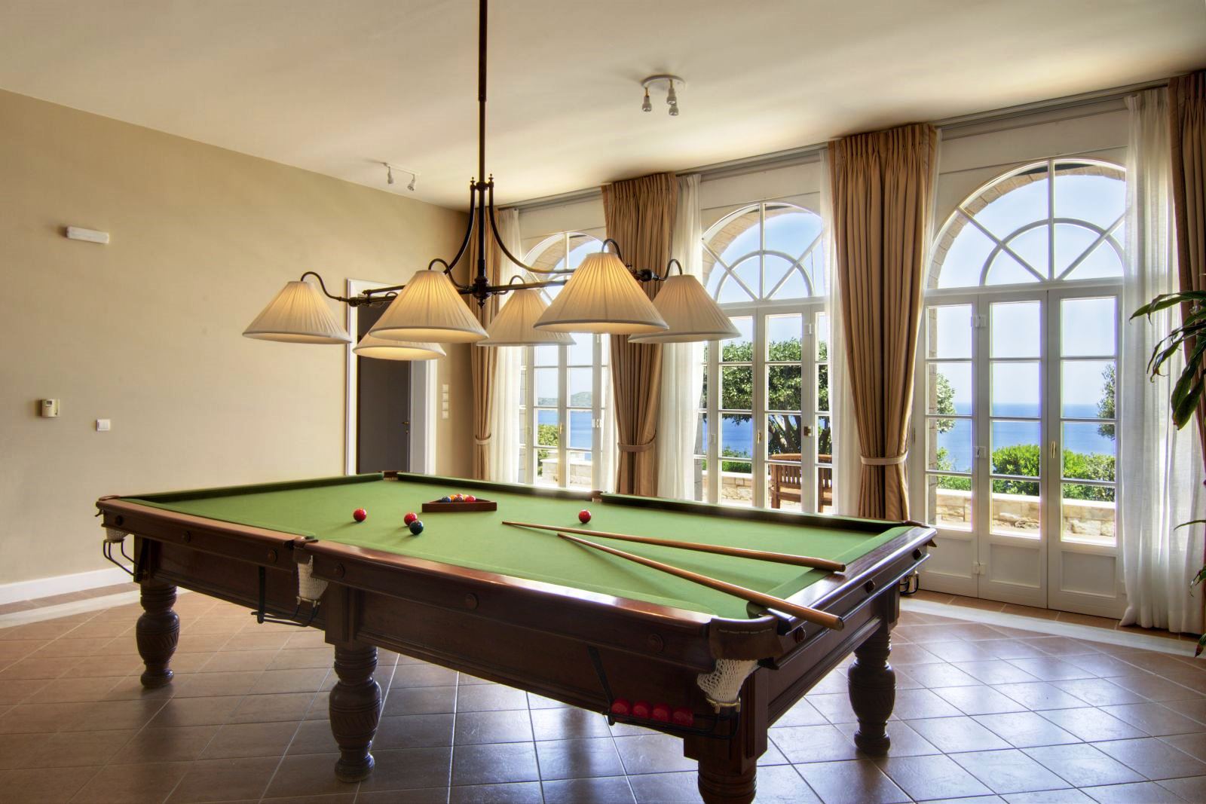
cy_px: 402
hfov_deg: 77.3
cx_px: 603
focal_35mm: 22
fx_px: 754
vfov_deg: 56.2
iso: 200
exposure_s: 1/1.67
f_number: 16
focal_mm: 15
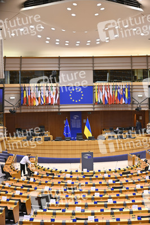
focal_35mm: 70
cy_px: 112
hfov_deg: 19.4
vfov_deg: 28.9
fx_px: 438
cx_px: 75
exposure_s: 1/250
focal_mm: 70
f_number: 2.8
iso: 800
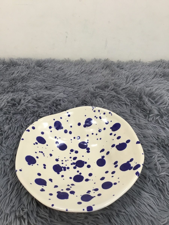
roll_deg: -0.1
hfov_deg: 45.4
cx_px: 84
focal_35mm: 31
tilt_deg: -44.4
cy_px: 112
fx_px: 202
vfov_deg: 58.4
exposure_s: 1/33
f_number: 2.4
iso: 64
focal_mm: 3.3
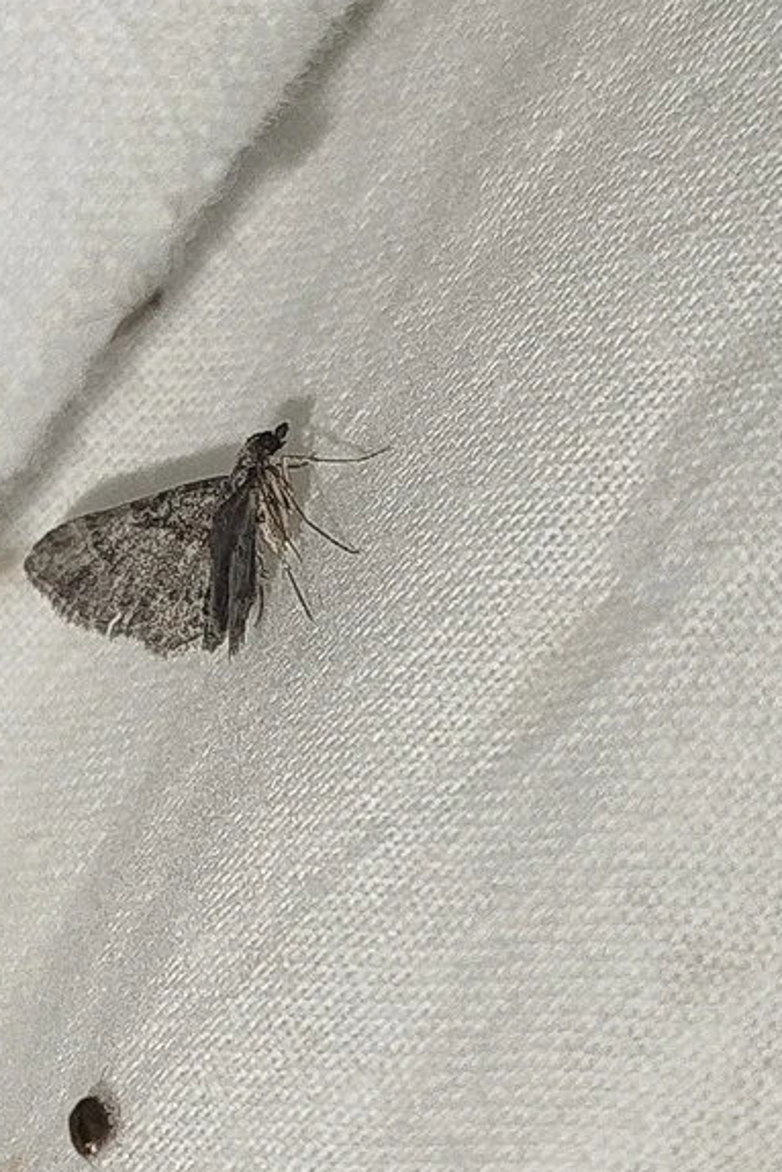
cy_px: 613
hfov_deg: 11.8
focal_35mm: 116
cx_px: 300
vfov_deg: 17.6
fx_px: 3777
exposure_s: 1/50
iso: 80
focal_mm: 5.31
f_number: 1.7
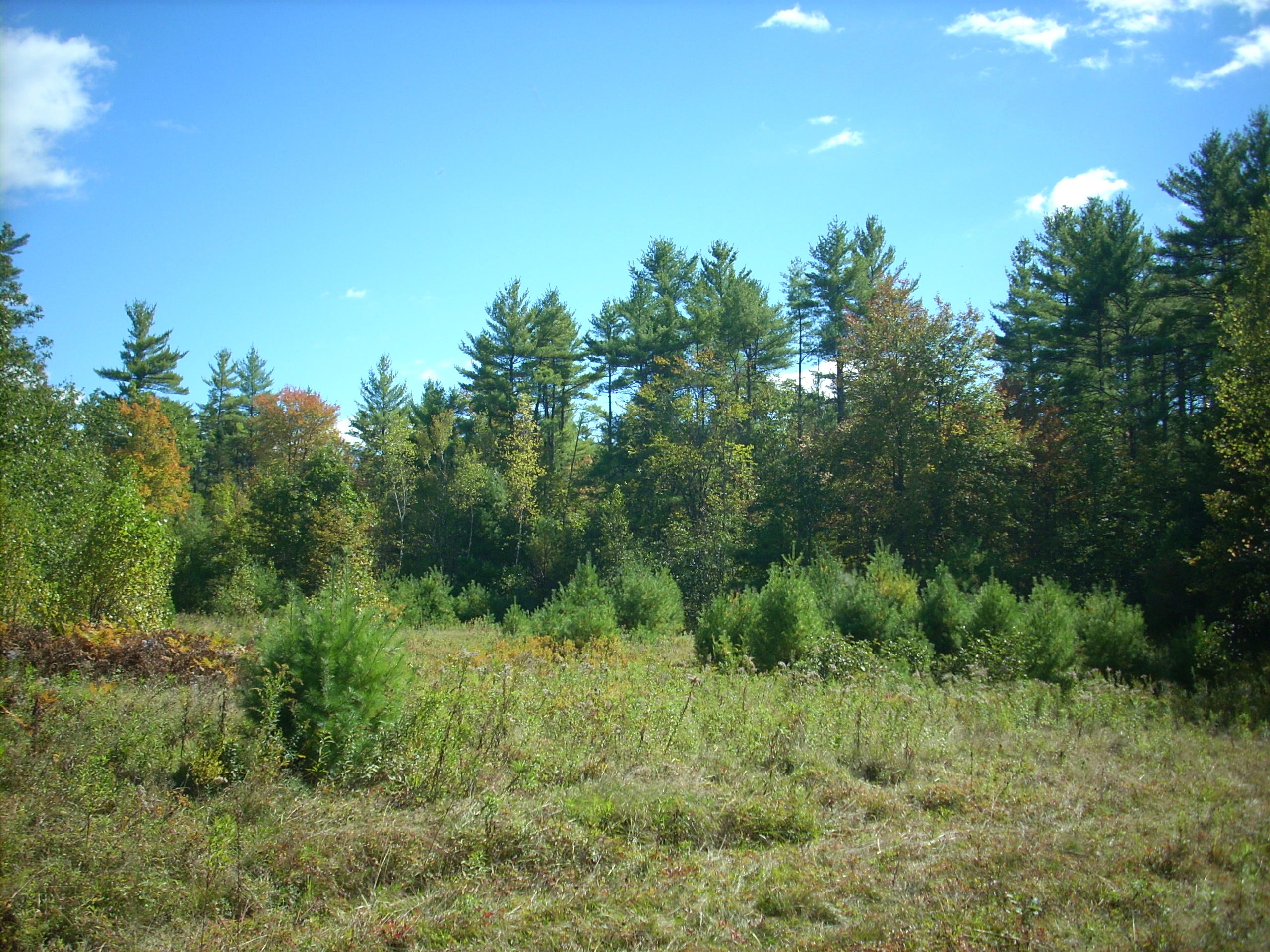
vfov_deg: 38.7
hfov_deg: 50.1
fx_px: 1357
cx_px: 635
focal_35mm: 37
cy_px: 476
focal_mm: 6.2
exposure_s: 1/162
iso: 64
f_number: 5.6
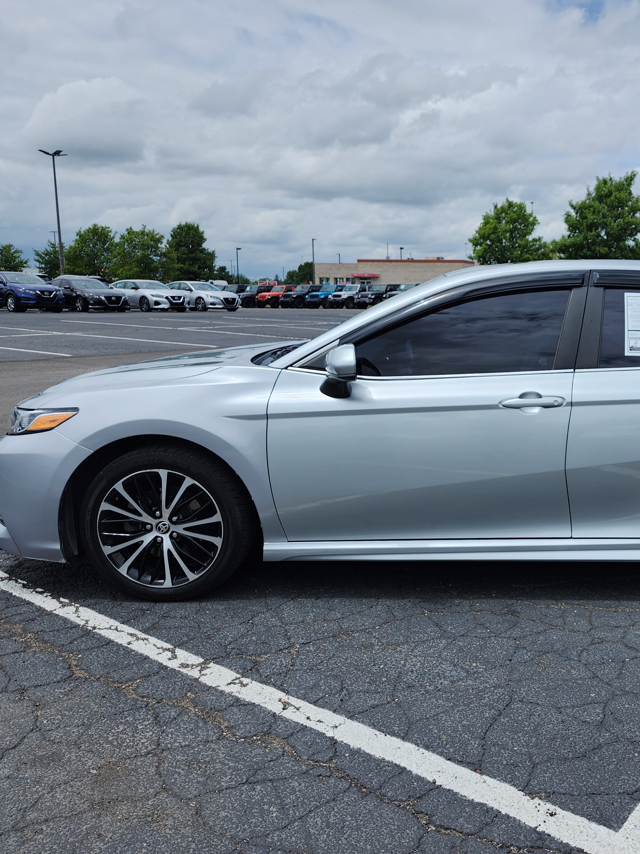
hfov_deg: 43.0
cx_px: 527
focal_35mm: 31
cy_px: 425
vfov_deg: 58.4
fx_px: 764
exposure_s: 1/2517
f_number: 1.8
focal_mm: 5.54
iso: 25
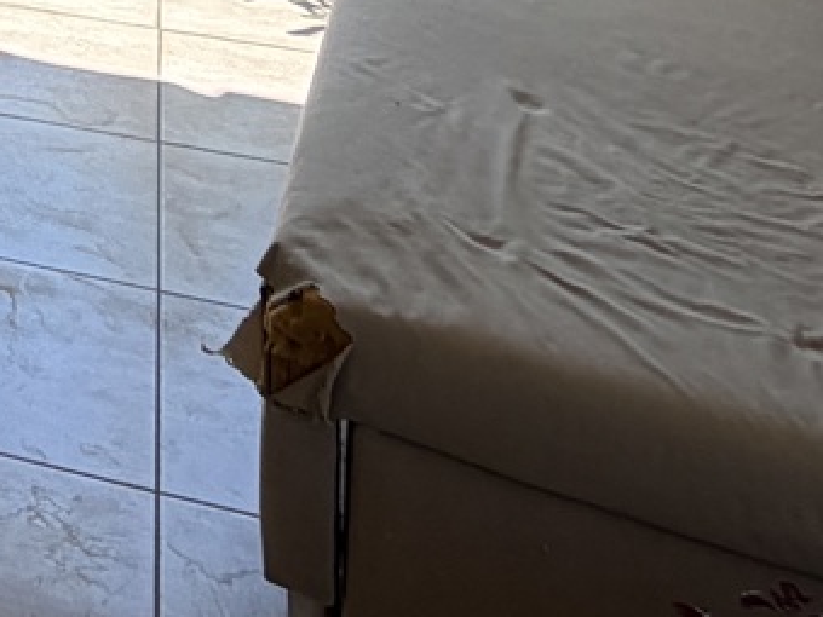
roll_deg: +1.8
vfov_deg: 14.5
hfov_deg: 19.1
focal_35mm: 79
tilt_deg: -4.3
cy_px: -719
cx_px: -644
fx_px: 1878
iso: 40
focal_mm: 2.22
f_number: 2.2
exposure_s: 1/236
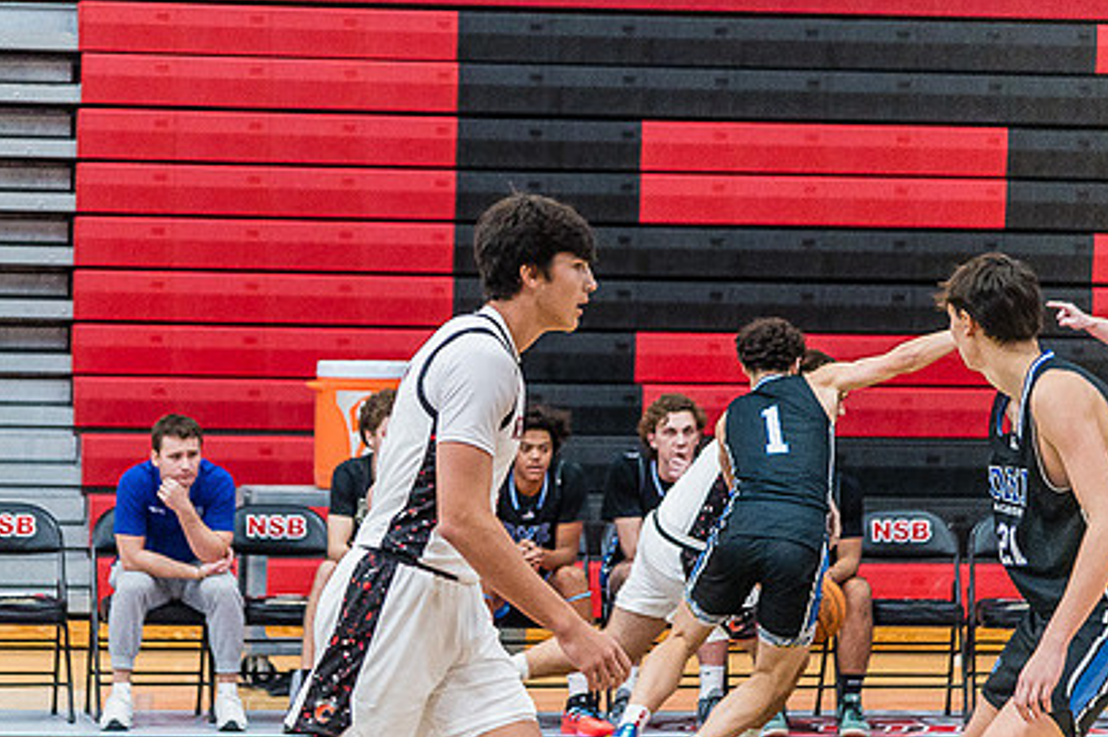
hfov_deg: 12.1
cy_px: 404
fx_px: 5228
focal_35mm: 170
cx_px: 371
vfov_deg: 8.1
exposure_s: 1/320
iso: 5000
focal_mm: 120
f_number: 4
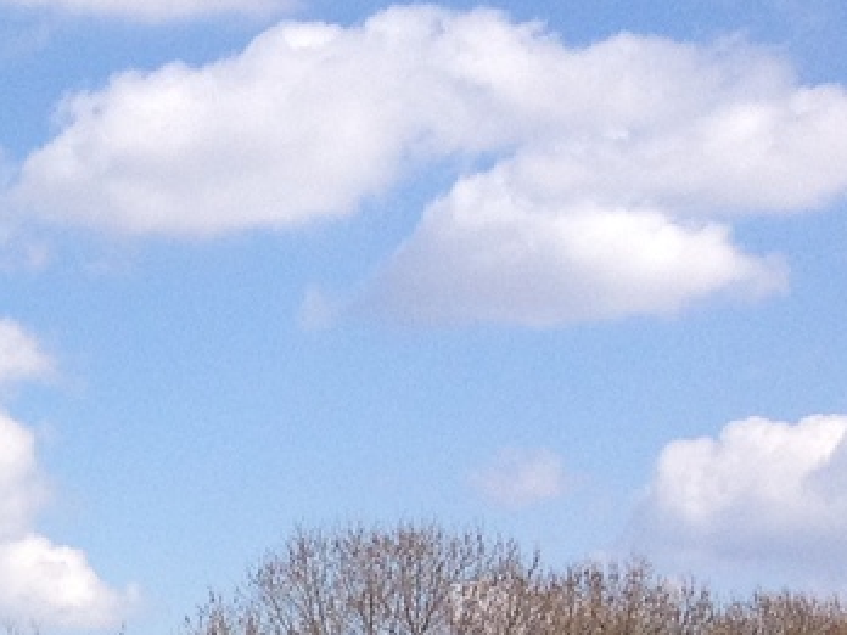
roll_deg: +0.2
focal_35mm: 161
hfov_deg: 11.0
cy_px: 895
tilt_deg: -1.2
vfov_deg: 9.0
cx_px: -925
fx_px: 3939
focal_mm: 4.28
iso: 50
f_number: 2.4
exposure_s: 1/1783
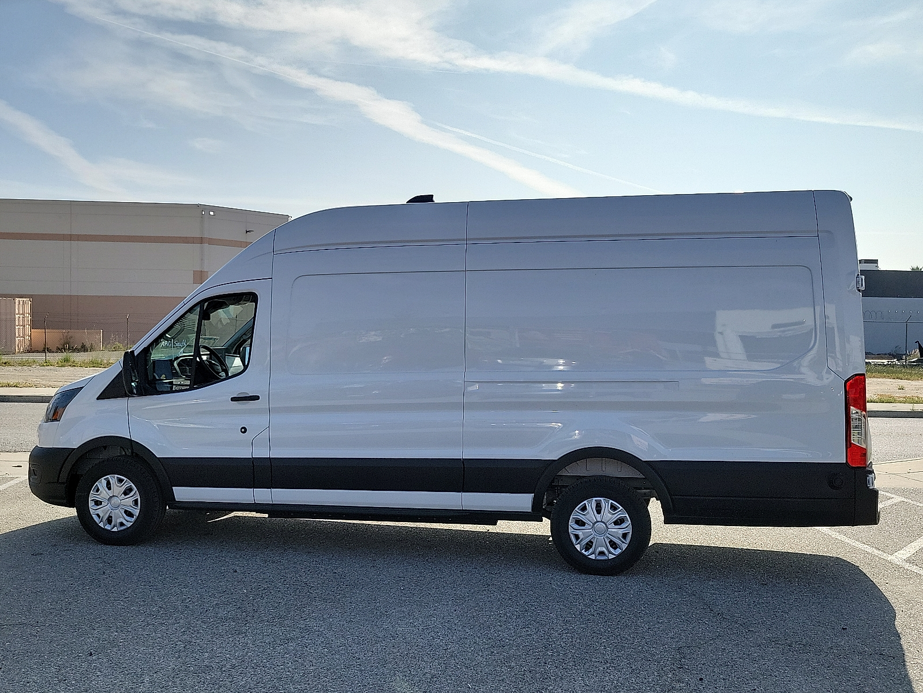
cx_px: 462
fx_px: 693
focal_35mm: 26
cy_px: 346
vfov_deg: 53.1
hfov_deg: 67.3
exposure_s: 1/5000
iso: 50
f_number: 1.8
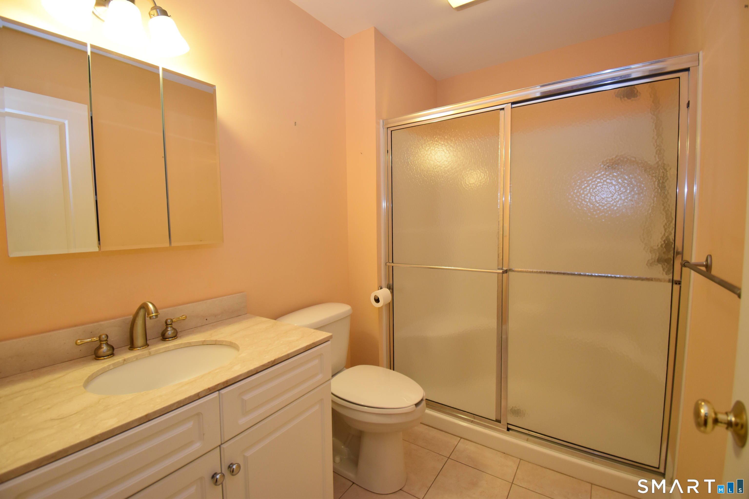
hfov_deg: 100.4
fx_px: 312
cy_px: 250
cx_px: 374
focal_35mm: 15
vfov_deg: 77.3
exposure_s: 1/60
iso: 720
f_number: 4.5
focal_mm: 10
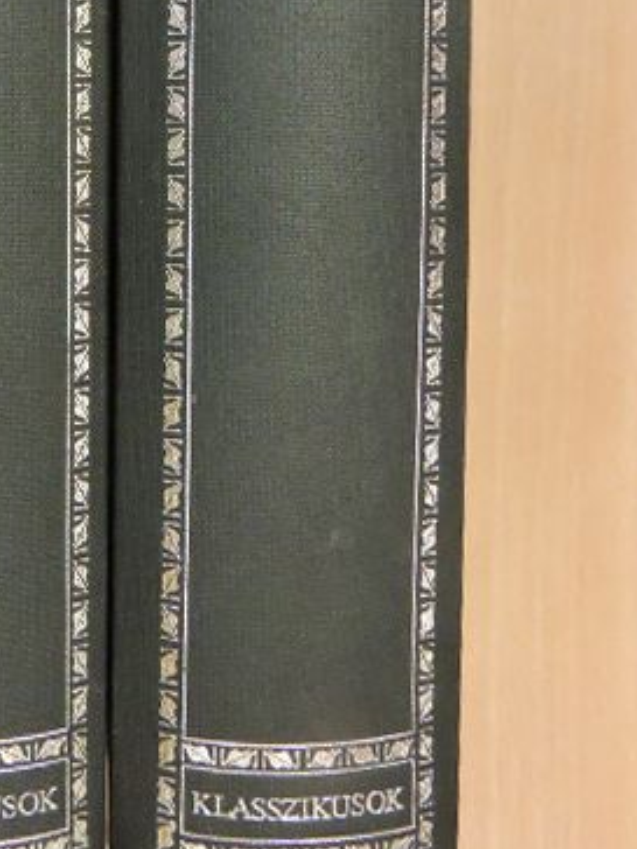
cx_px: 84
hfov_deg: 24.6
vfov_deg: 32.3
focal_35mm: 58
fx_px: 1423
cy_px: 163
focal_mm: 5.9
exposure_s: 1/60
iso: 1600
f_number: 3.6
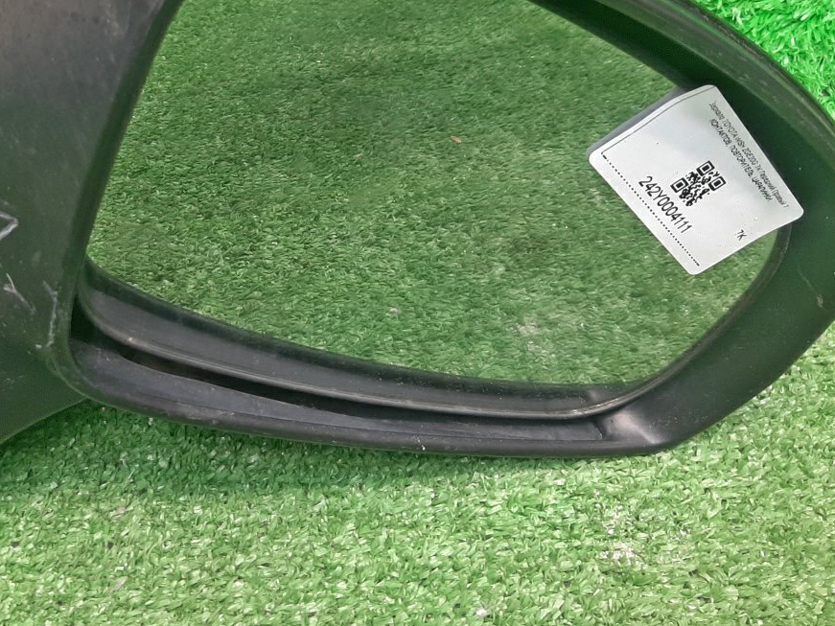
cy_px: 182
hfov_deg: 42.6
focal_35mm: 43
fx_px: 1037
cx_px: 220
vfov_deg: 33.1
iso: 84
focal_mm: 3.93
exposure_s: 1/50
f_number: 1.7
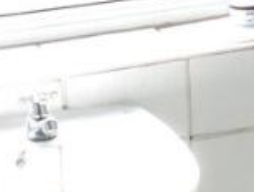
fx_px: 1514
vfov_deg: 7.2
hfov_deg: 9.5
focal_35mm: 206
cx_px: 308
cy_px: 154
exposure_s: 1/101
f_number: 2.4
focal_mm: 3.3
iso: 25
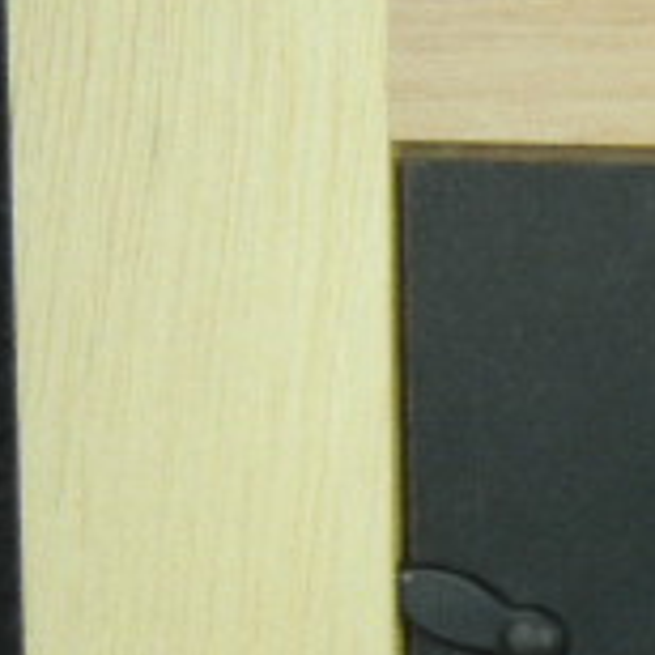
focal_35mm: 143
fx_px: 3061
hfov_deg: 11.4
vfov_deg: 12.1
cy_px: 625
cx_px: 1174
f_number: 3.7
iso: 400
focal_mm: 7.1
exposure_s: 1/19.2
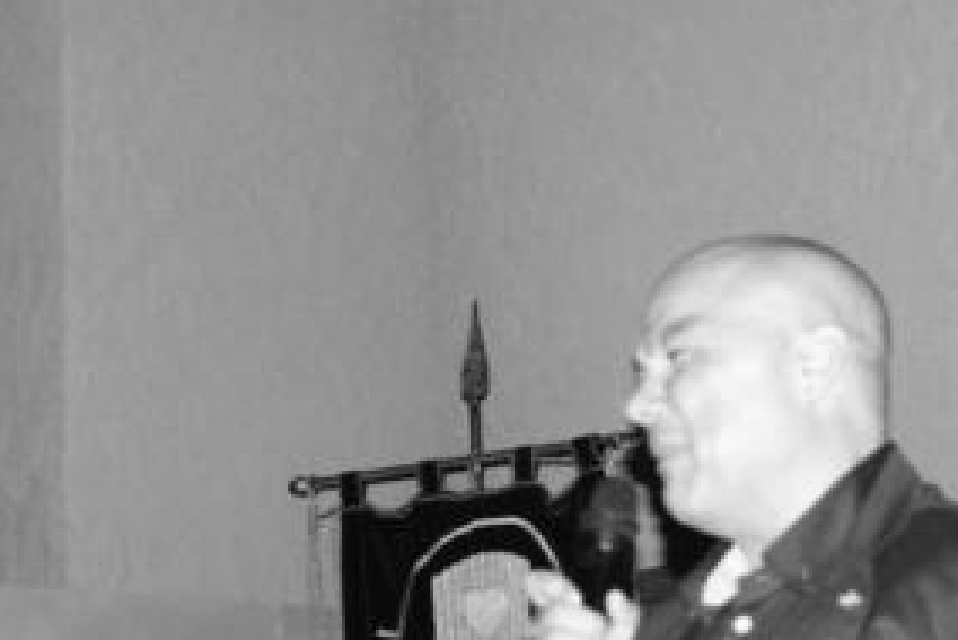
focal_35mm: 93
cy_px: 477
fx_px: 2473
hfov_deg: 21.9
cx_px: 484
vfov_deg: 14.7
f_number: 5.6
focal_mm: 35
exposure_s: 1/100
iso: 400
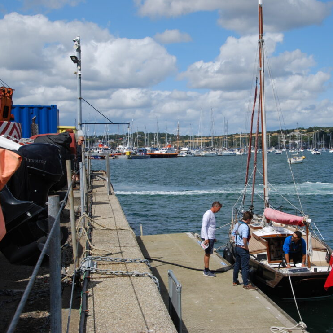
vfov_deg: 34.0
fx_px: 544
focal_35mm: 50
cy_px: 168
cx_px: 221
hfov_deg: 33.7
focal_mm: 26
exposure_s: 1/250
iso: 100
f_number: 8
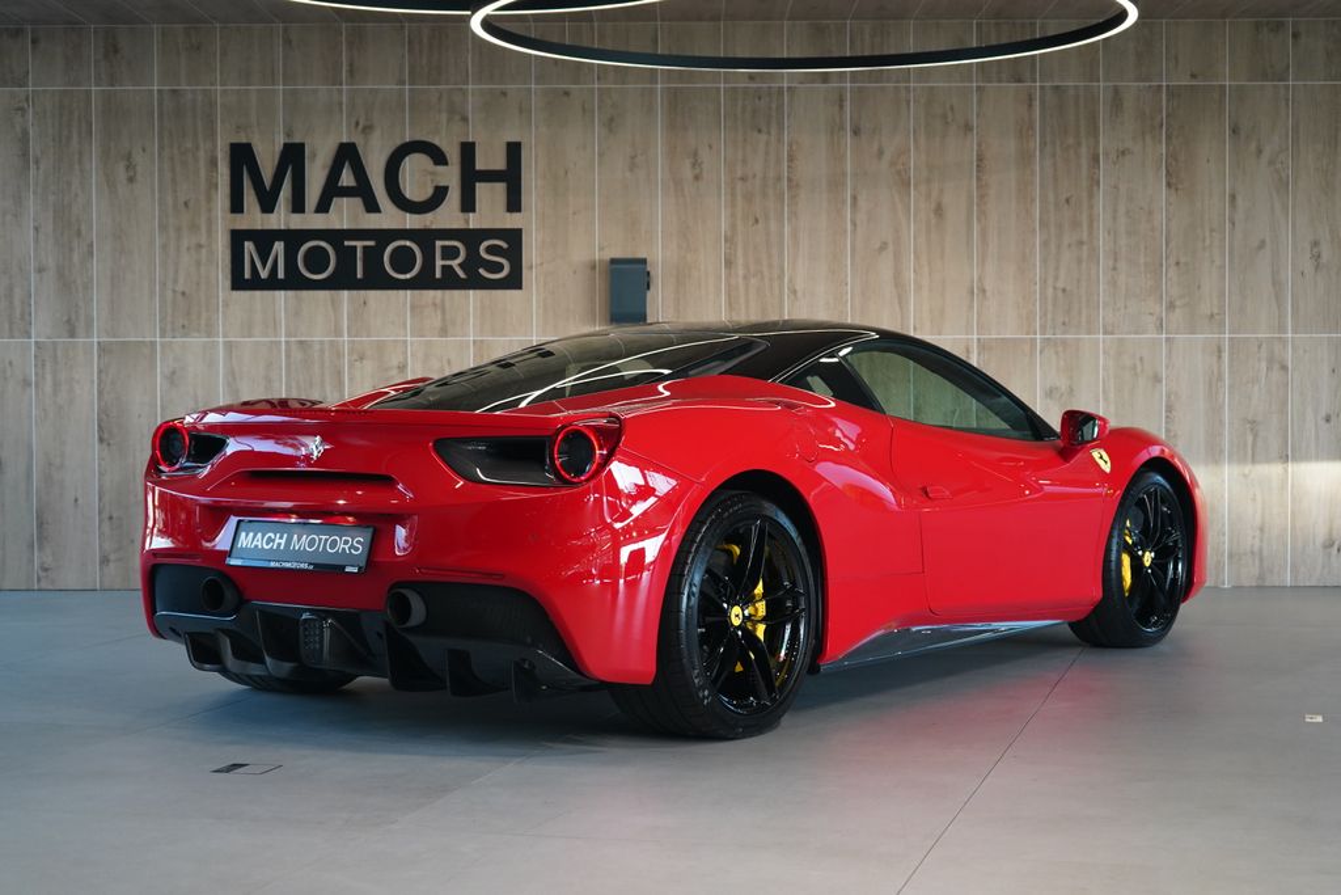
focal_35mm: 58
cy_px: 448
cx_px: 670
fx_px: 2161
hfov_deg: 34.5
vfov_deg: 23.4
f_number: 5
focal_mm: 58
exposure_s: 1/160
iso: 2500
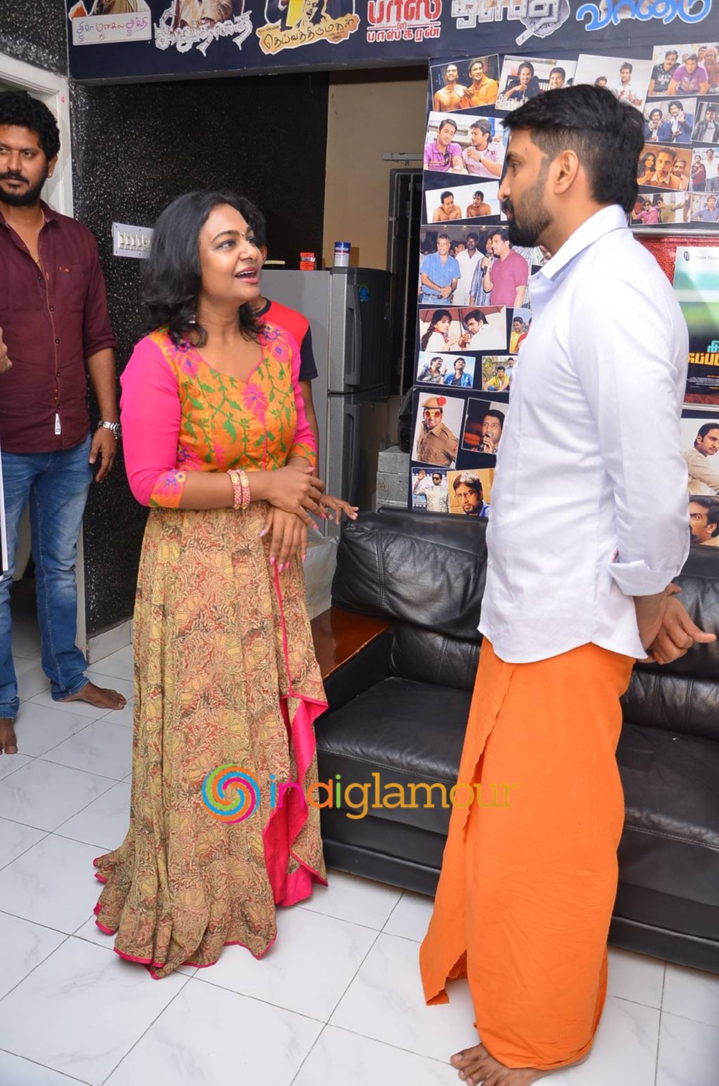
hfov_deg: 41.5
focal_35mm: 32
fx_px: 948
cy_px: 543
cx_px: 360
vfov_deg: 59.6
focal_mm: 21
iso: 800
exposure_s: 1/125
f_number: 4
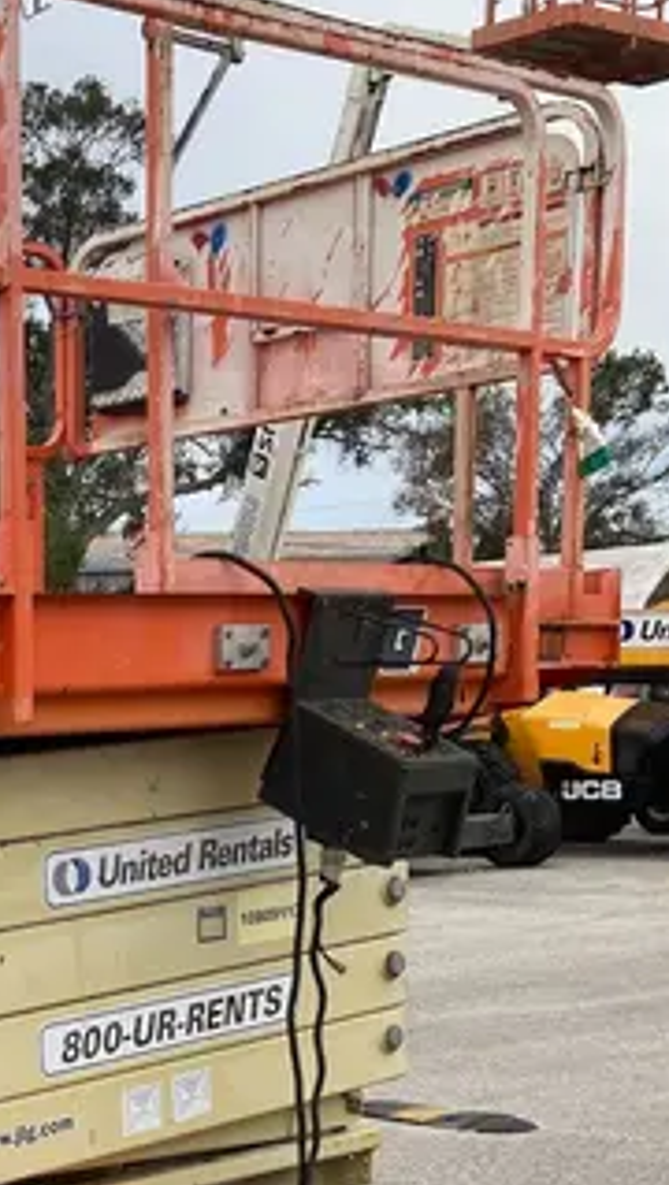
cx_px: -349
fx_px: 2202
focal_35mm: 70
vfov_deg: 28.6
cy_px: 1124
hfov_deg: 15.8
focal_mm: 3.99
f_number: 1.8
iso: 20
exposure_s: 1/684
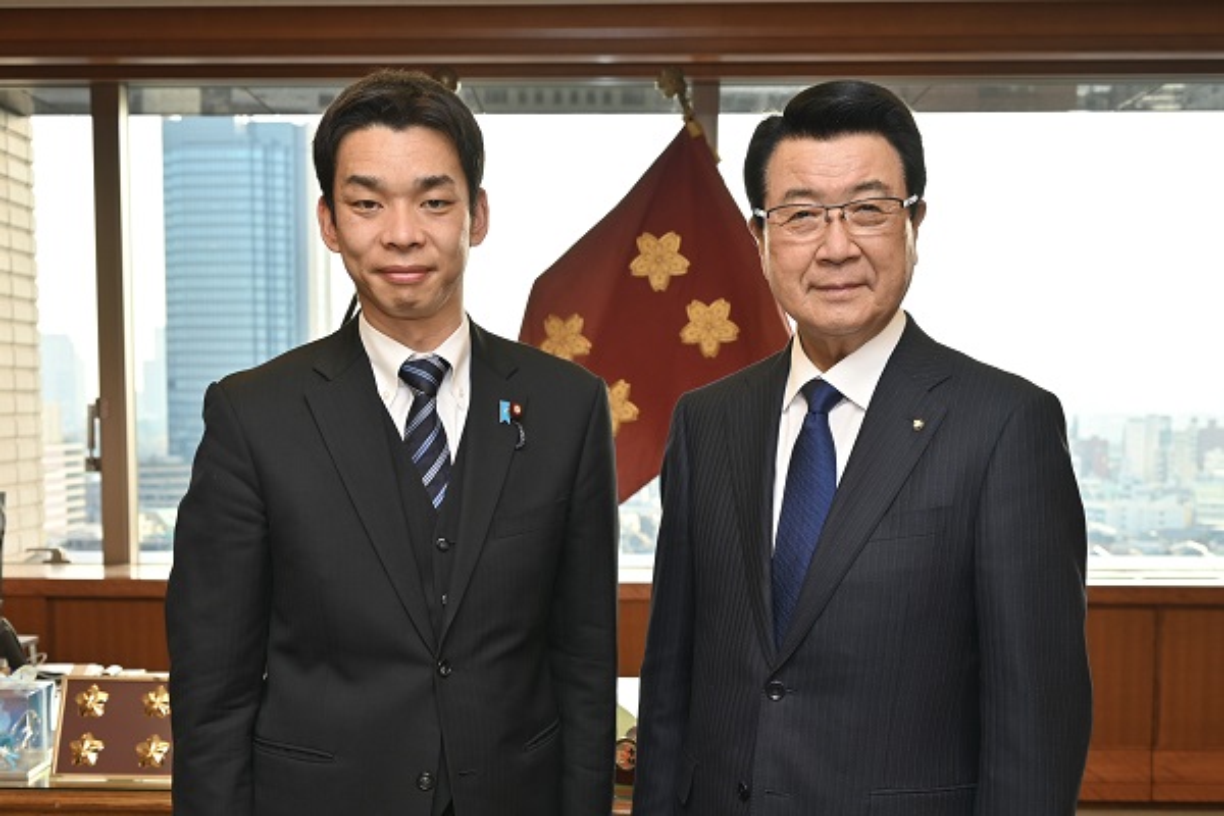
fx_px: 1122
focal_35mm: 33
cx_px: 612
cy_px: 408
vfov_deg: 40.0
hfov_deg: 57.2
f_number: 5.6
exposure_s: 1/125
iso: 140
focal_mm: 33
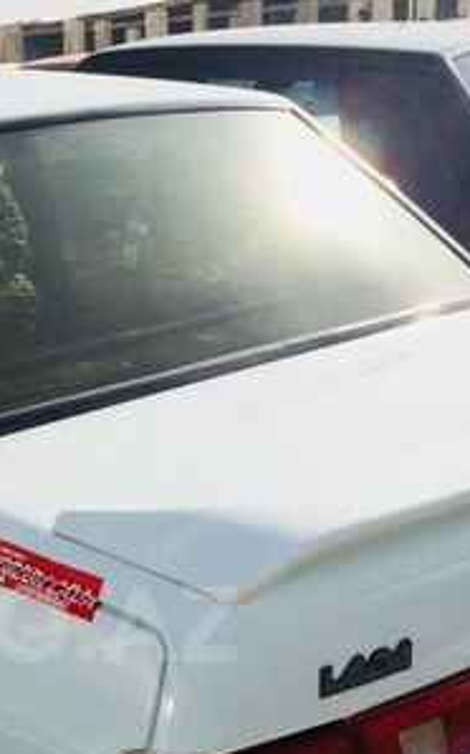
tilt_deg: -20.8
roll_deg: +3.7
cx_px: -20
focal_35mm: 68
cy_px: 624
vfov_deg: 29.4
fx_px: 1395
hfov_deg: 18.5
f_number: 2.2
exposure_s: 1/3731
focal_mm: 4.15
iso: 32
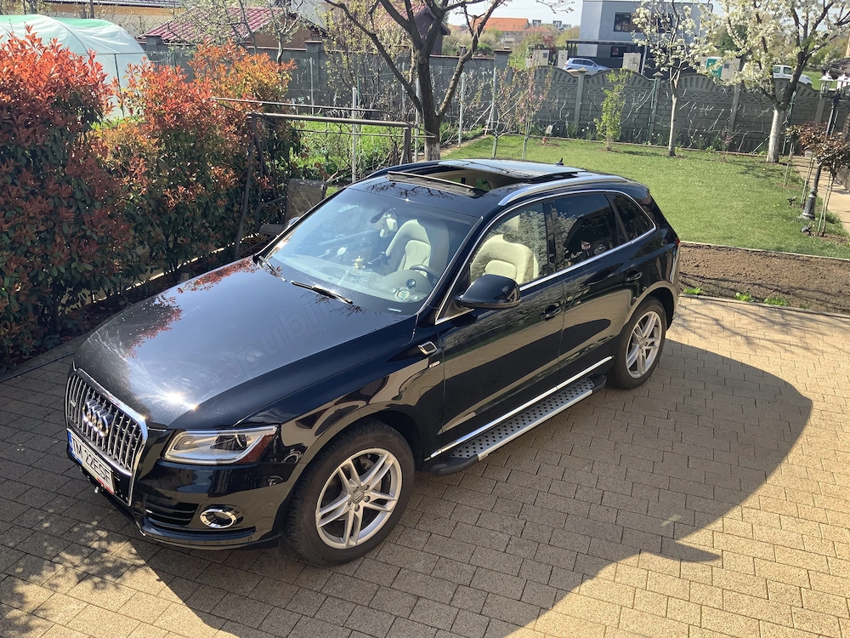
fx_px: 712
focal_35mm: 29
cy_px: 319
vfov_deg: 48.2
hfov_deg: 61.7
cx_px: 425
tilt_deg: -21.0
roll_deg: -2.7
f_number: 1.8
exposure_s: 1/620
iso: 16
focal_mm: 3
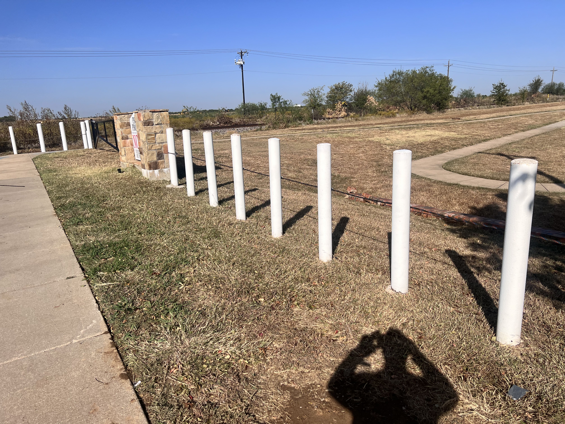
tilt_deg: -13.8
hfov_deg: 67.3
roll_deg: +3.4
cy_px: 212
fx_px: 424
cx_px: 282
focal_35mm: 26
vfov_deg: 53.1
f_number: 1.5
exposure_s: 1/7463
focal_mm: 5.7
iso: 50
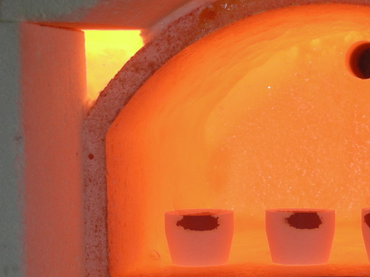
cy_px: 197
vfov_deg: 8.2
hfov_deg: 10.9
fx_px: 1934
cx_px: 318
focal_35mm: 181
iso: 50
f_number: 4.7
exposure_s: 1/89
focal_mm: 17.1
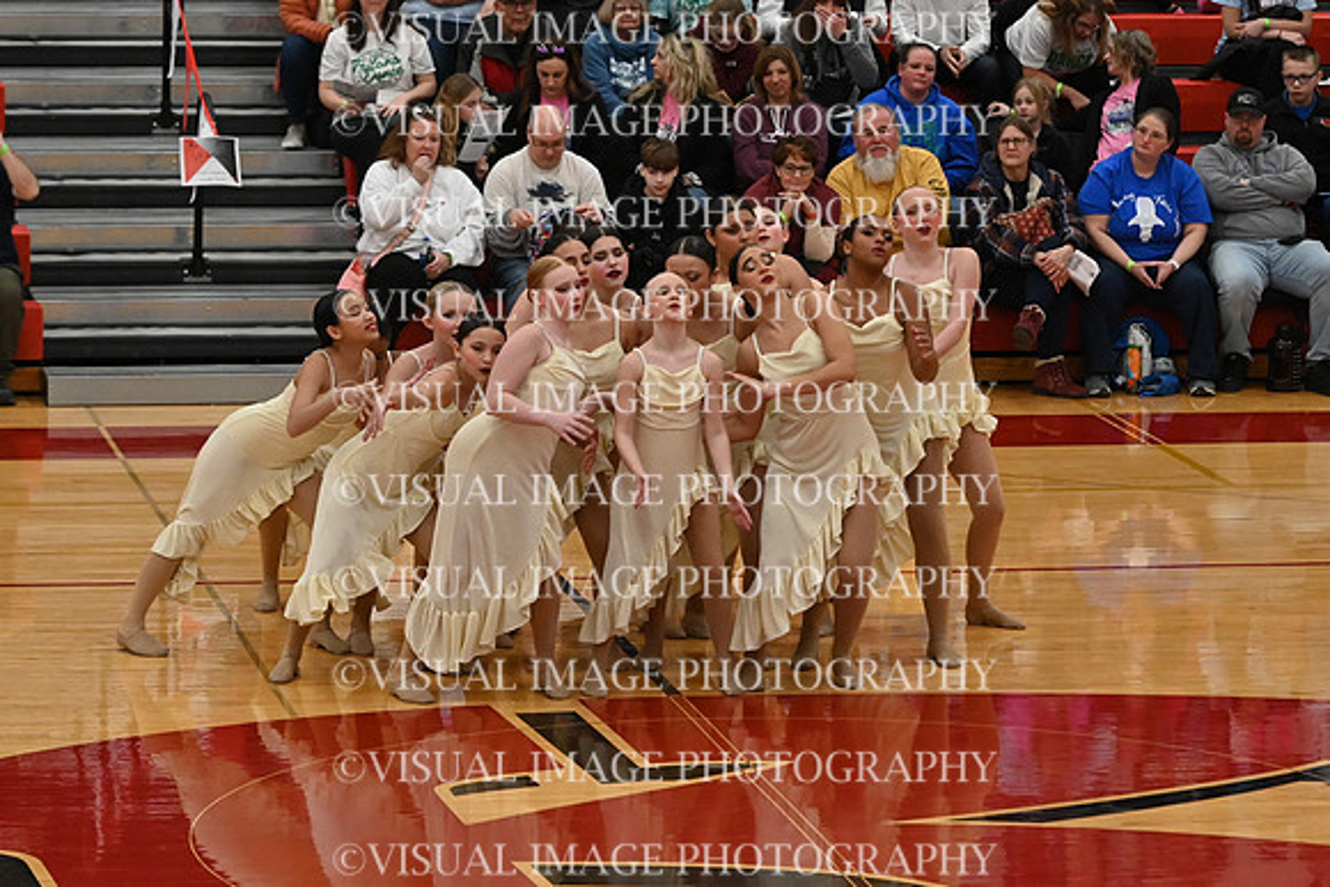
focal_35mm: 165
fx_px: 6097
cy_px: 444
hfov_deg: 12.4
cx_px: 665
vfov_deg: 8.3
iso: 5000
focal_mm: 110
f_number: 4
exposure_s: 1/400
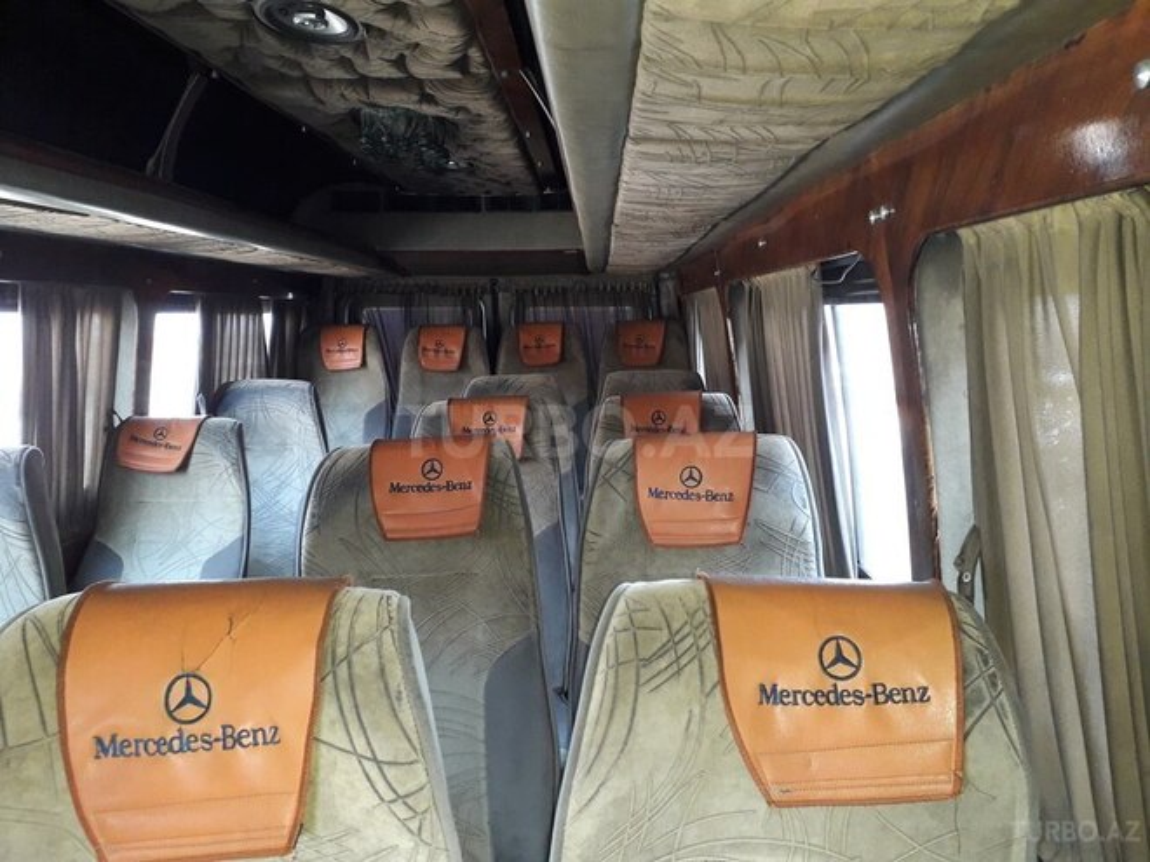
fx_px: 897
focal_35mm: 27
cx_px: 575
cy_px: 431
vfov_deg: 51.4
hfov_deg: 65.3
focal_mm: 3.6
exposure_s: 1/50
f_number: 1.9
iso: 160
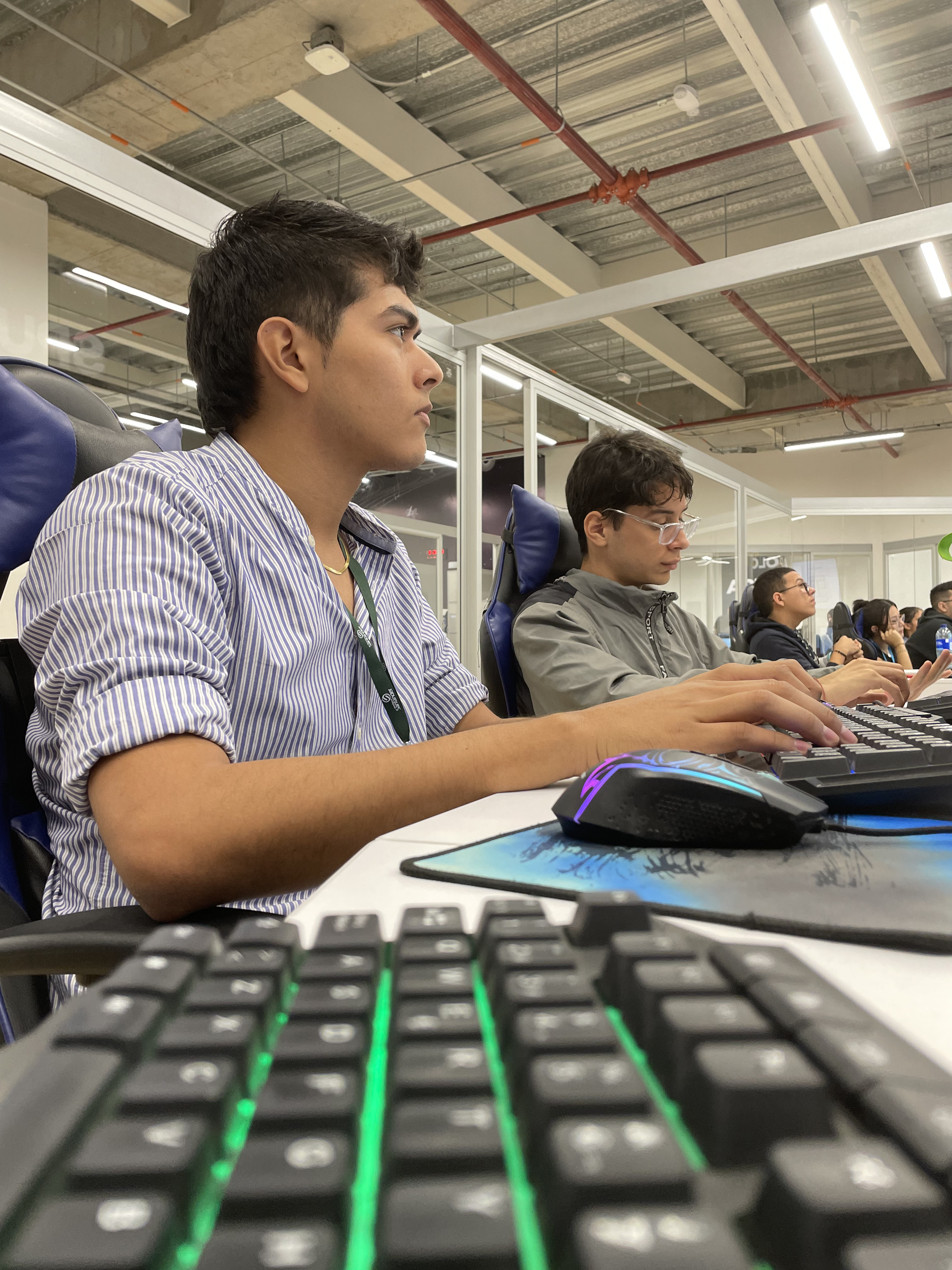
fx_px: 953
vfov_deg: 67.3
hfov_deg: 53.1
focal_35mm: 26
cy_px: 635
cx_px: 476
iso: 125
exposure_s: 1/60
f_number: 1.6
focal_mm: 4.2
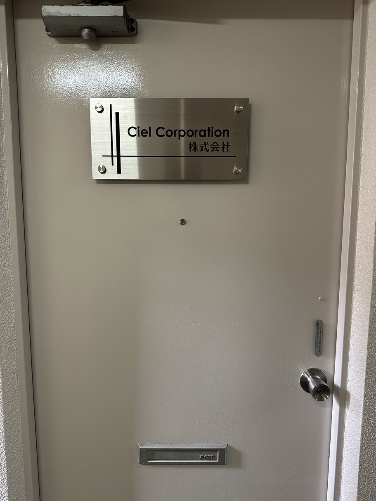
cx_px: 188
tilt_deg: -5.9
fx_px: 347
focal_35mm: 24
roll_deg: -0.9
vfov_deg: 71.6
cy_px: 250
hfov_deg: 56.8
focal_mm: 6.86
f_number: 1.78
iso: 320
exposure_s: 1/50
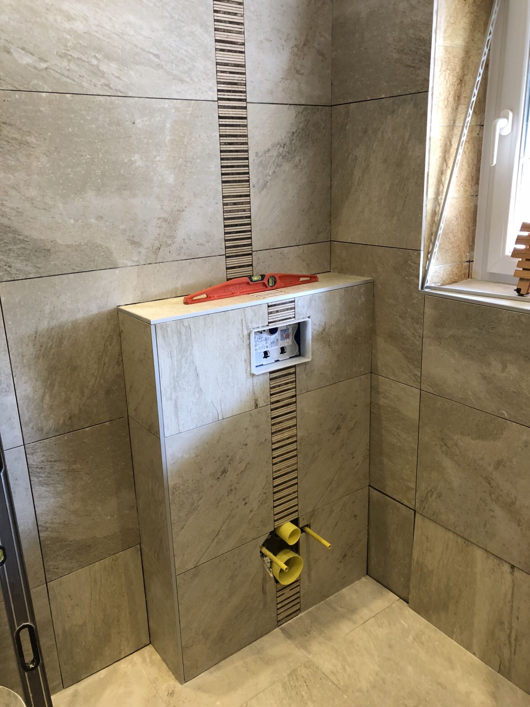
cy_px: 354
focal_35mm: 28
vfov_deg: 63.4
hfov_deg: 49.7
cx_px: 265
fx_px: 572
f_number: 1.8
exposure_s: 1/17
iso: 64
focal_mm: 4
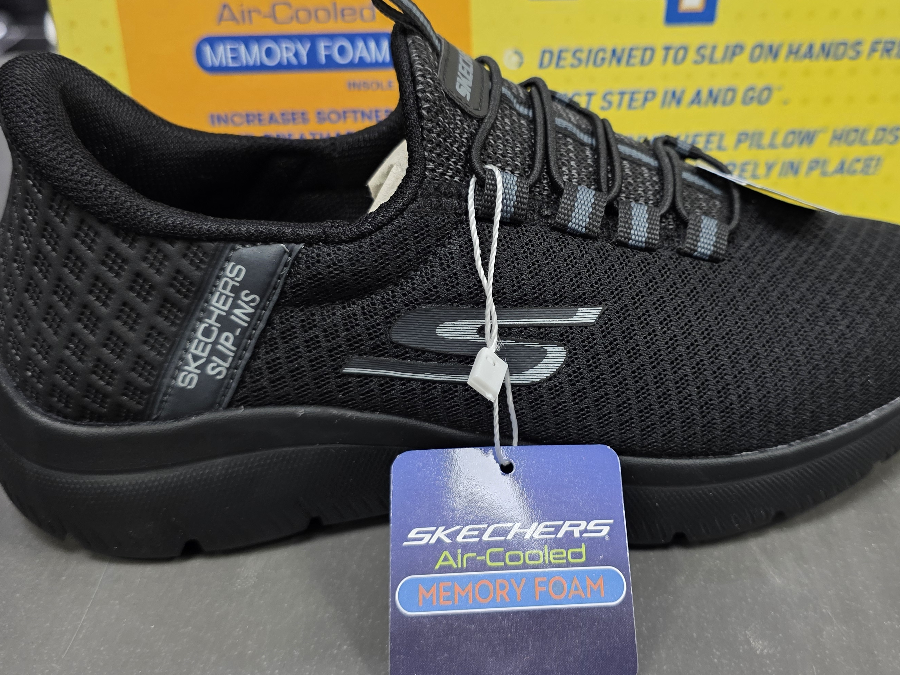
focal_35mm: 35
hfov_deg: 52.4
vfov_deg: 40.6
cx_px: 523
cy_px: 292
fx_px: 910
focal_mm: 6.3
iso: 250
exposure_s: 1/100
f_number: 1.7
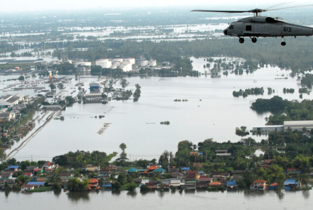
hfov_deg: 14.5
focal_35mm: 141
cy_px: 127
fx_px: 1228
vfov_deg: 9.8
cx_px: 178
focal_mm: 70
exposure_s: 1/125
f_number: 14
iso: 200
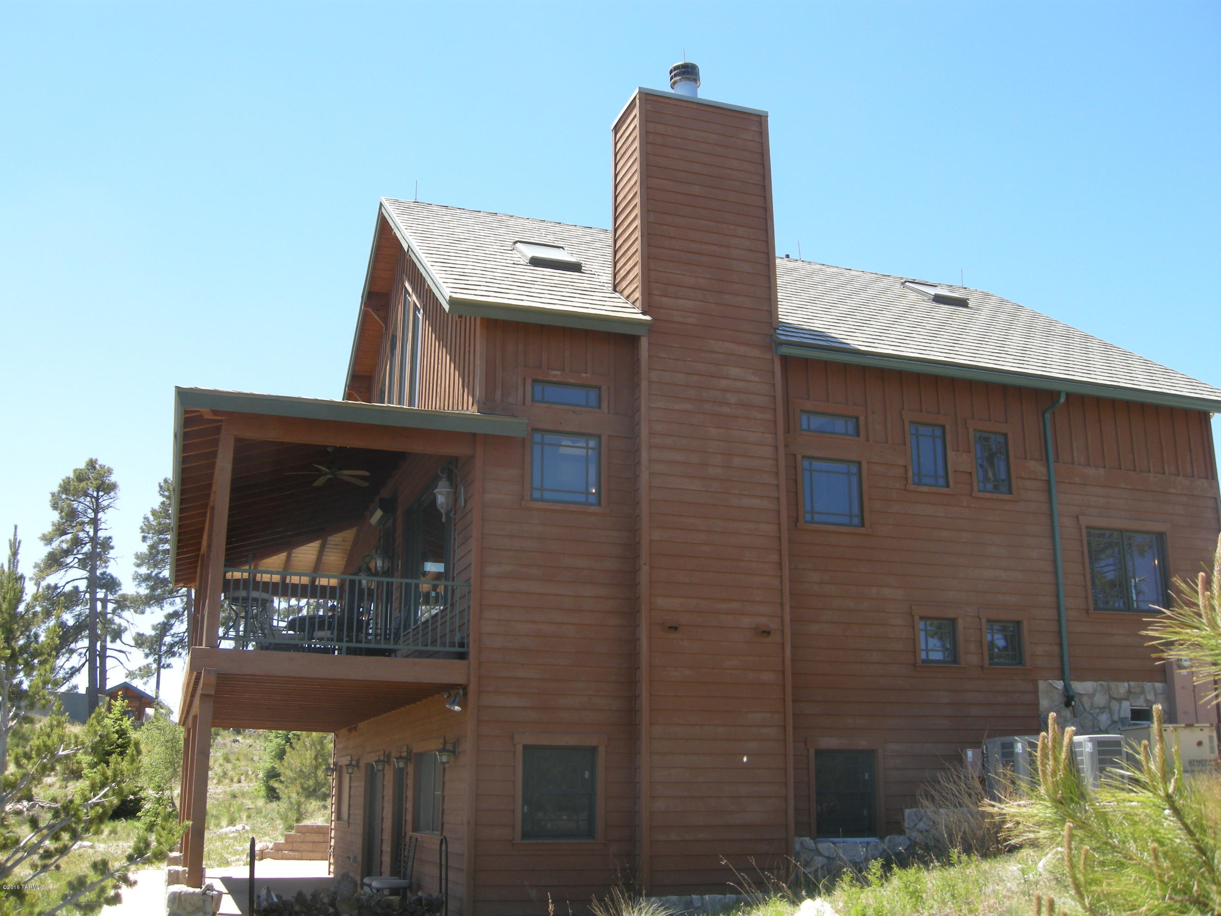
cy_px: 458
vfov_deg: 40.7
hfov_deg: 52.6
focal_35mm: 35
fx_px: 1234
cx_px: 610
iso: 64
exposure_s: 1/136
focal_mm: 7.5
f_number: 4.3
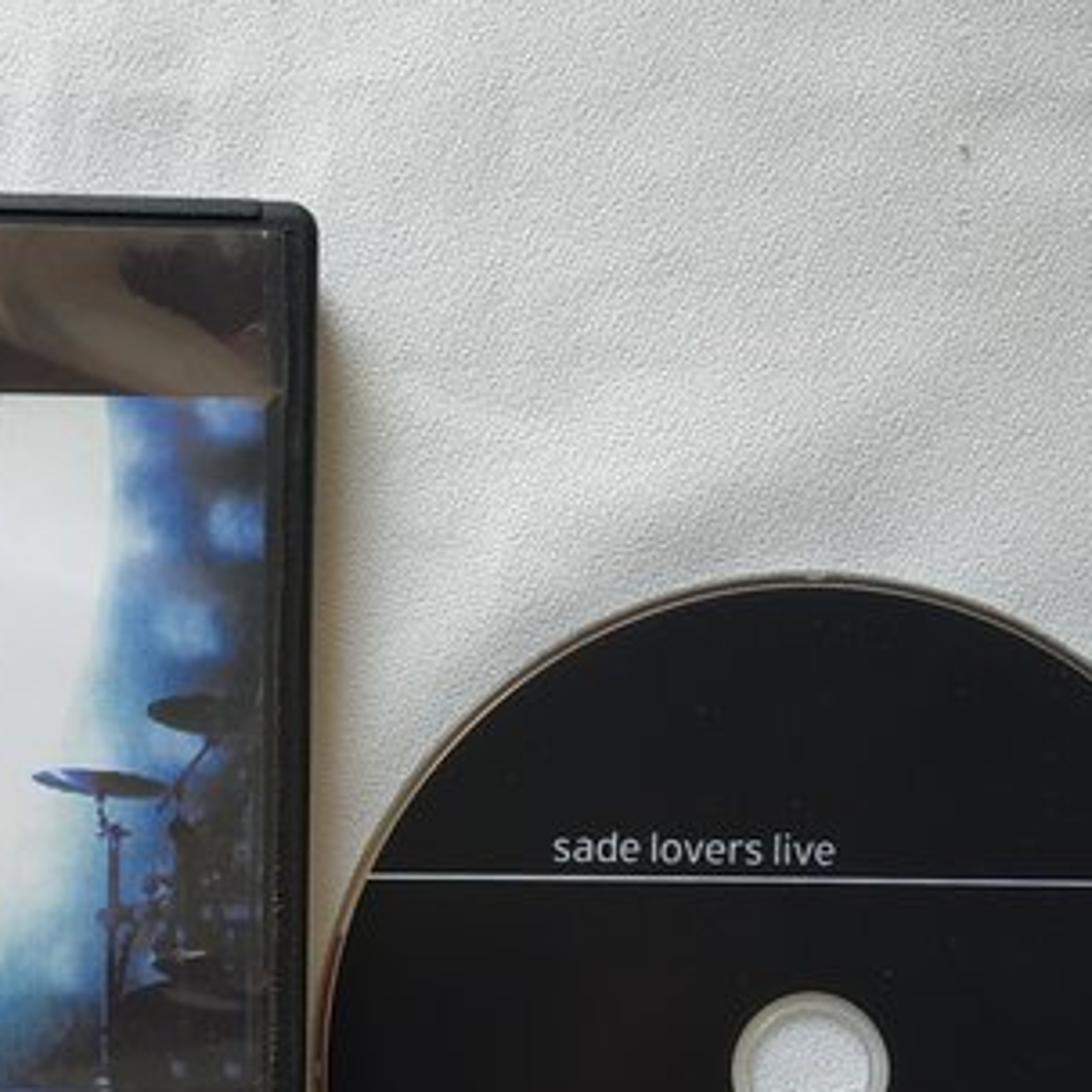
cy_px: 1009
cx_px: 119
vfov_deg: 29.2
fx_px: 1999
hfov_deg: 29.4
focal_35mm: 56
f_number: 1.9
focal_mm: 3.94
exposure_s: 1/50
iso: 100
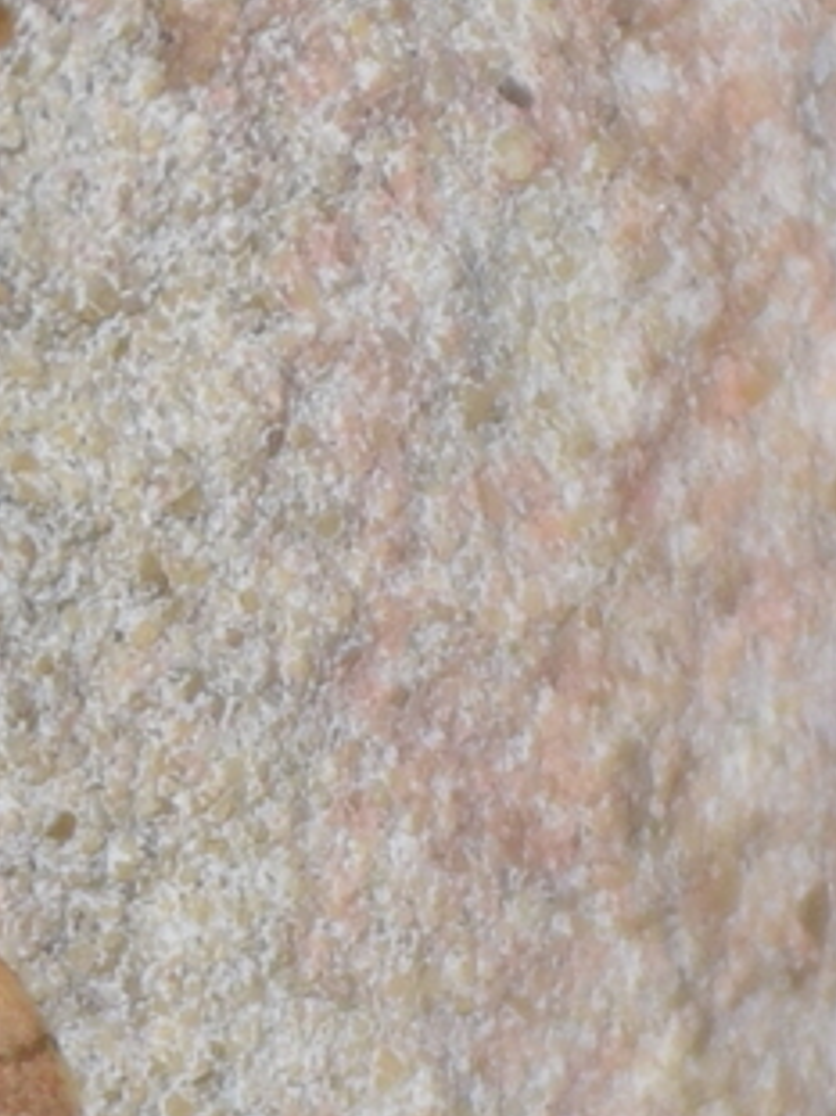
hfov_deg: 2.4
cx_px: -700
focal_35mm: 623
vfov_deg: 3.2
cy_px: 937
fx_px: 20075
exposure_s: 1/60
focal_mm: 140
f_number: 7.1
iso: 320
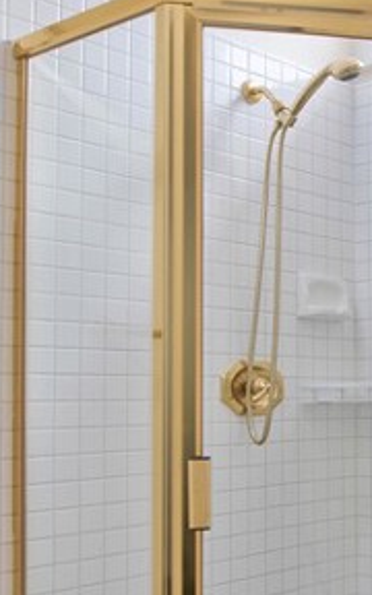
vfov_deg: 35.1
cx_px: 492
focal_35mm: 58
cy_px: 327
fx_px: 941
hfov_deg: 20.3
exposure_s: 1/400
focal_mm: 16
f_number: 5
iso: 400
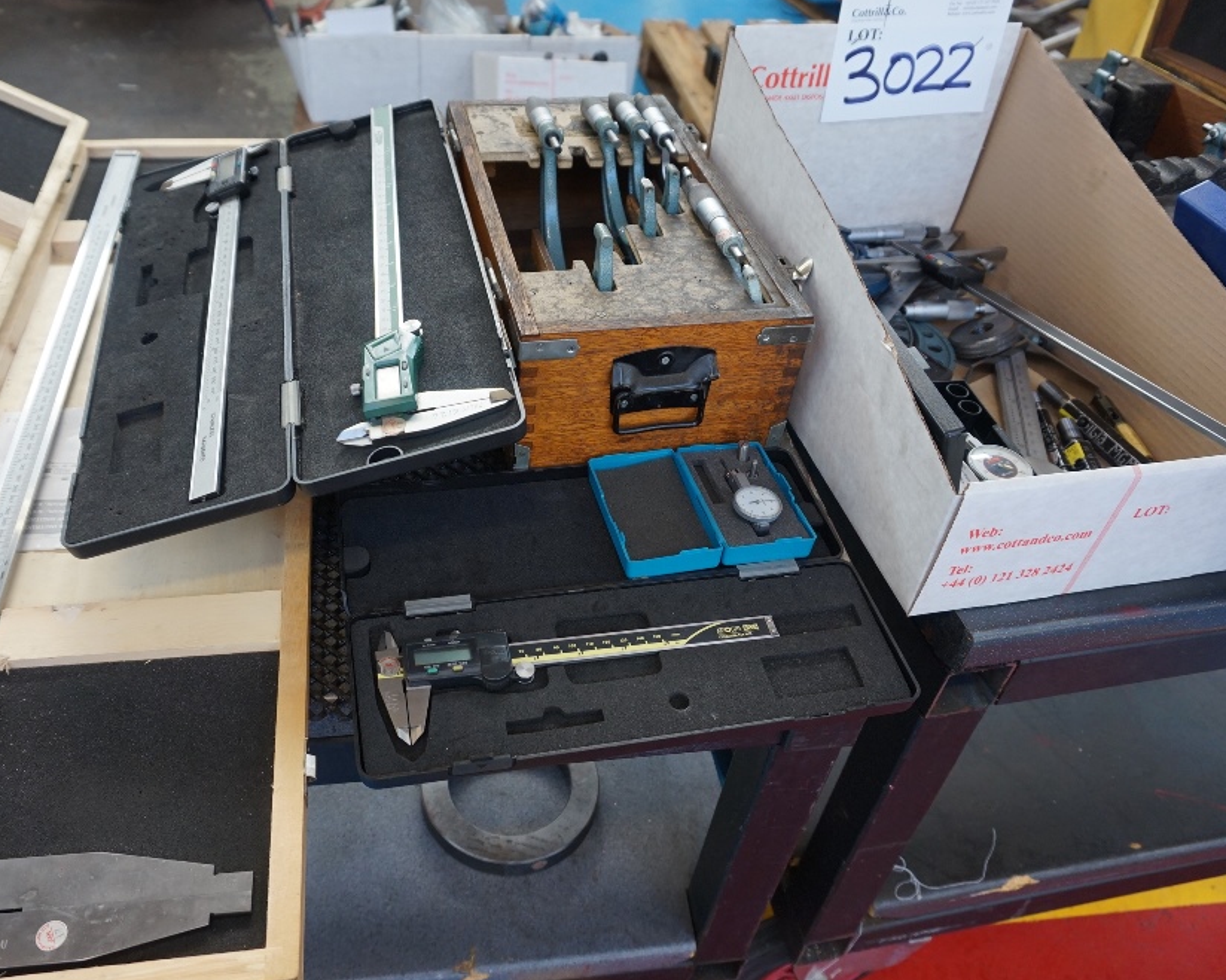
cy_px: 475
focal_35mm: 28
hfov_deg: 62.0
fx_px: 1016
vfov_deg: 51.5
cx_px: 536
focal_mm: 16
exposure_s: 1/160
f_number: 4
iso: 640
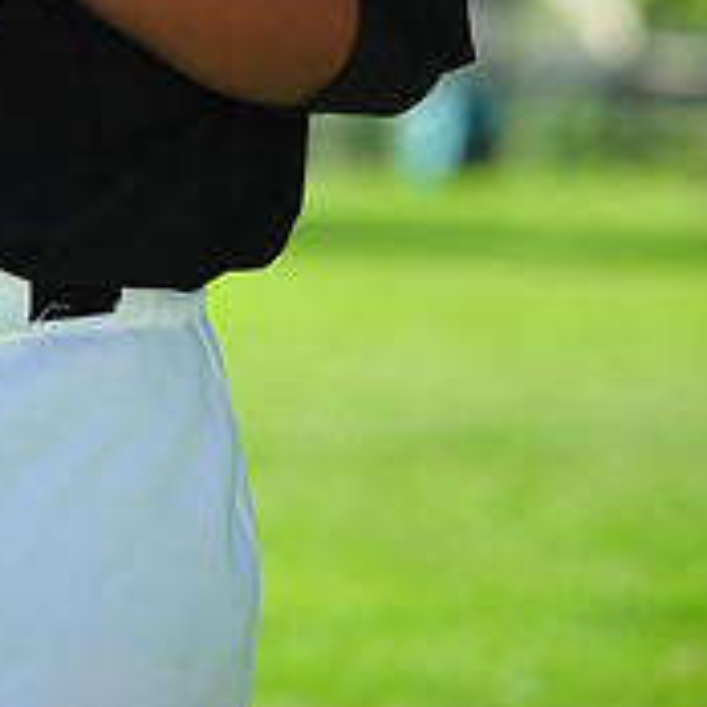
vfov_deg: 5.4
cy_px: -459
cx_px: -57
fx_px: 7348
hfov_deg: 5.5
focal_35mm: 318
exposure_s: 1/500
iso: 200
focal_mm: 112
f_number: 5
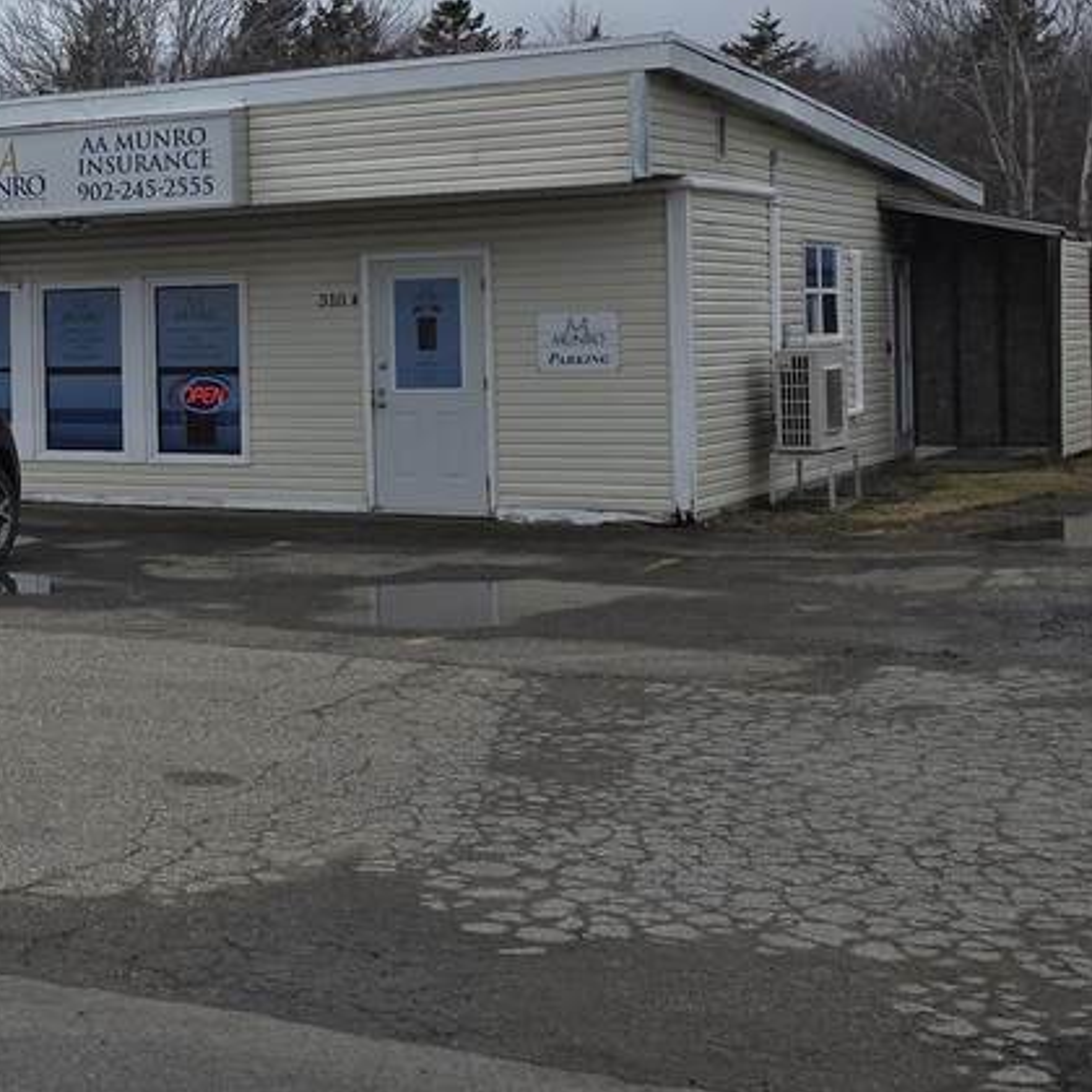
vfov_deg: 27.5
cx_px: -270
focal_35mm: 62
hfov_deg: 24.7
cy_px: 325
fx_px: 2213
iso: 12
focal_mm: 6.3
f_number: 1.7
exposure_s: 1/686
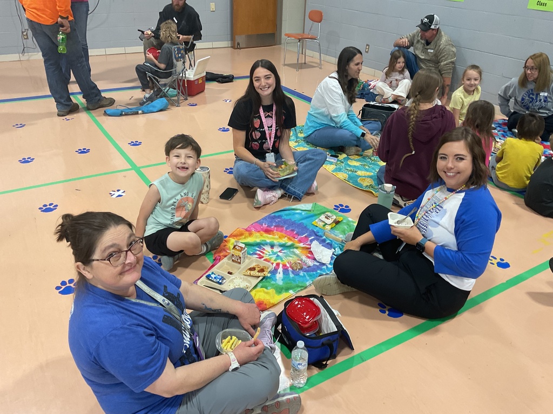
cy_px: 207
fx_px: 463
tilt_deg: -28.0
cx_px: 276
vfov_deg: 48.2
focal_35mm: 29
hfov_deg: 61.7
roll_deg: -2.1
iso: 64
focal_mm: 3
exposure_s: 1/60
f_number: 1.8
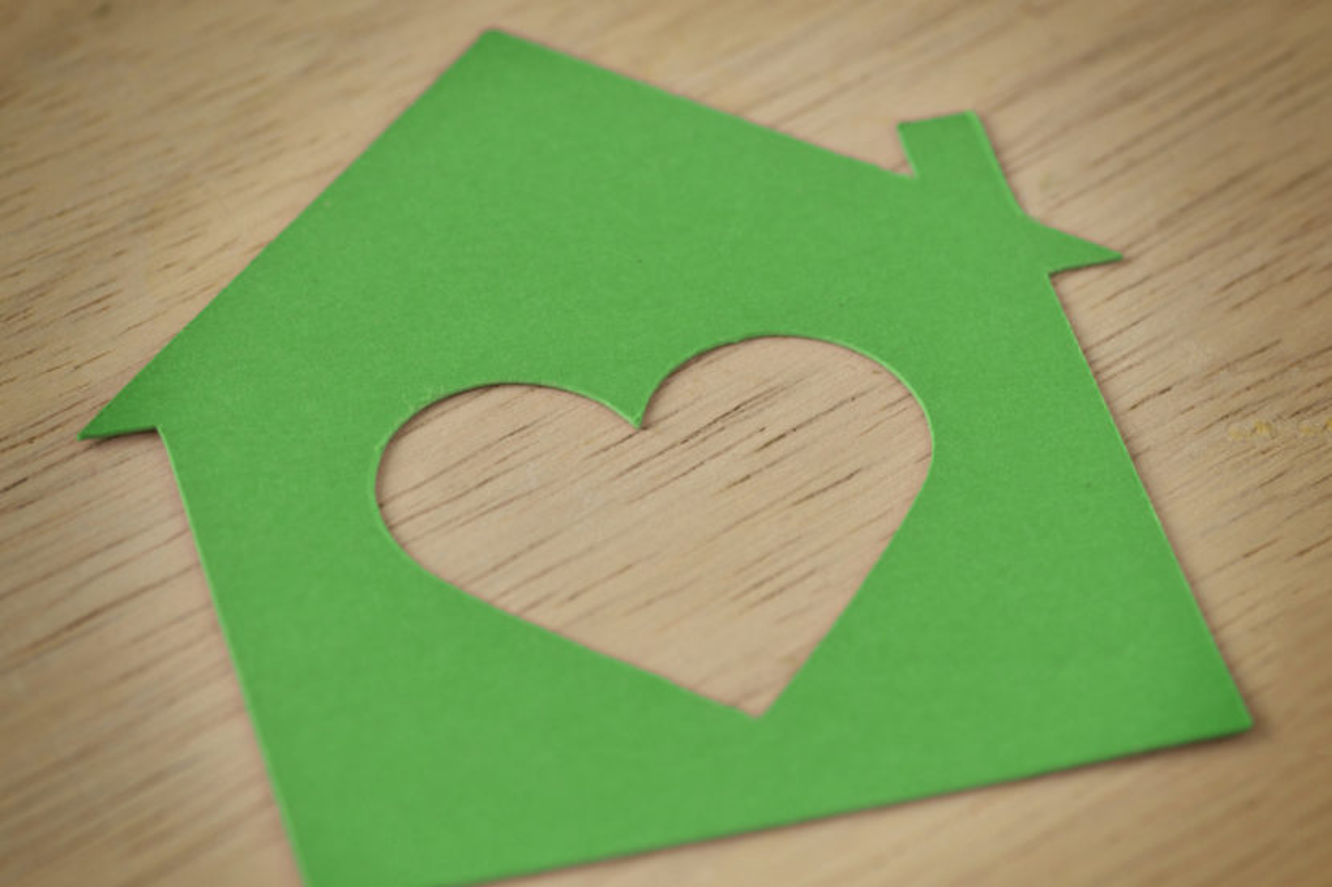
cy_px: 444
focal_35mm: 135
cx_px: 666
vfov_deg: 10.2
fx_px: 4994
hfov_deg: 15.2
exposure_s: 1/5
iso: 100
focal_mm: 90
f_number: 9
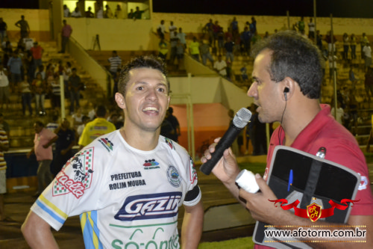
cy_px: 124
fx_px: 621
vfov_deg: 22.6
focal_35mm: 60
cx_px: 186
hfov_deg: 33.4
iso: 3200
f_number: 4.5
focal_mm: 40
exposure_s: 1/60
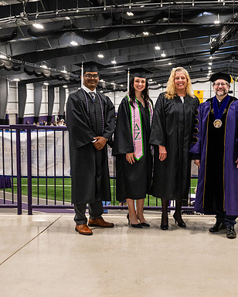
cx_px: 220
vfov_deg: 36.0
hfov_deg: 27.9
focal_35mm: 52
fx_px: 458
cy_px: 141
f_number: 4.5
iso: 3200
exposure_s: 1/200
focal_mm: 35
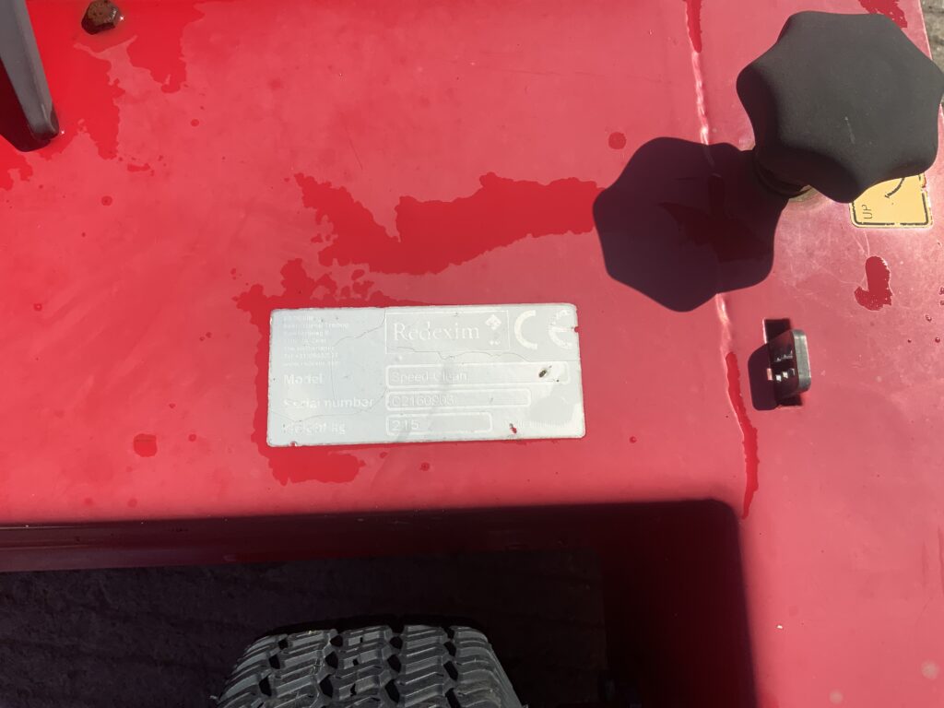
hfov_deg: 61.7
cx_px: 472
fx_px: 791
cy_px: 354
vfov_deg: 48.2
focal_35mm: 29
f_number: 1.8
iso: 16
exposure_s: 1/2058
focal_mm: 3
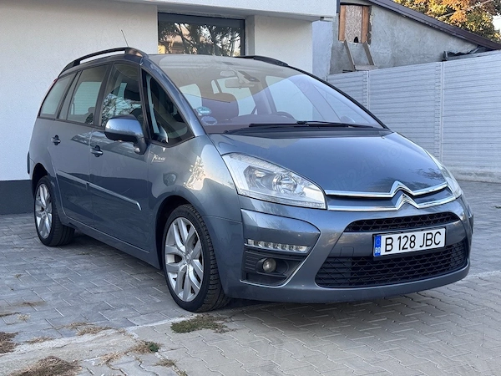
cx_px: 250
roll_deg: +1.0
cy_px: 188
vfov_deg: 30.3
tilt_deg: -5.2
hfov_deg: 39.7
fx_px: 695
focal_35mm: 48
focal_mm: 6.76
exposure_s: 1/302
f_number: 1.78
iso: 64
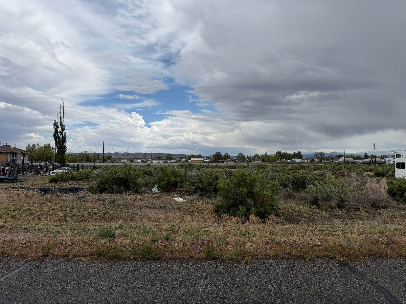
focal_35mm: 24
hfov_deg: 71.6
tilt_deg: +0.9
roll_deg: -1.9
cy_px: 152
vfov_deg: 56.8
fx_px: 281
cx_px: 203
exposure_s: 1/8130
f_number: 1.78
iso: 80
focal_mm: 6.76
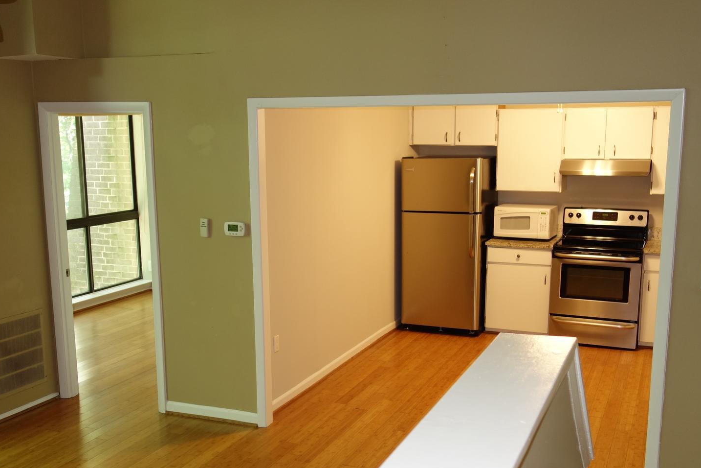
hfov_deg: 48.5
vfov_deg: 33.3
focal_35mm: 40
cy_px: 284
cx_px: 346
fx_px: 779
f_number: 1.8
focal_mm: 10.4
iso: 125
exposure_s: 1/30
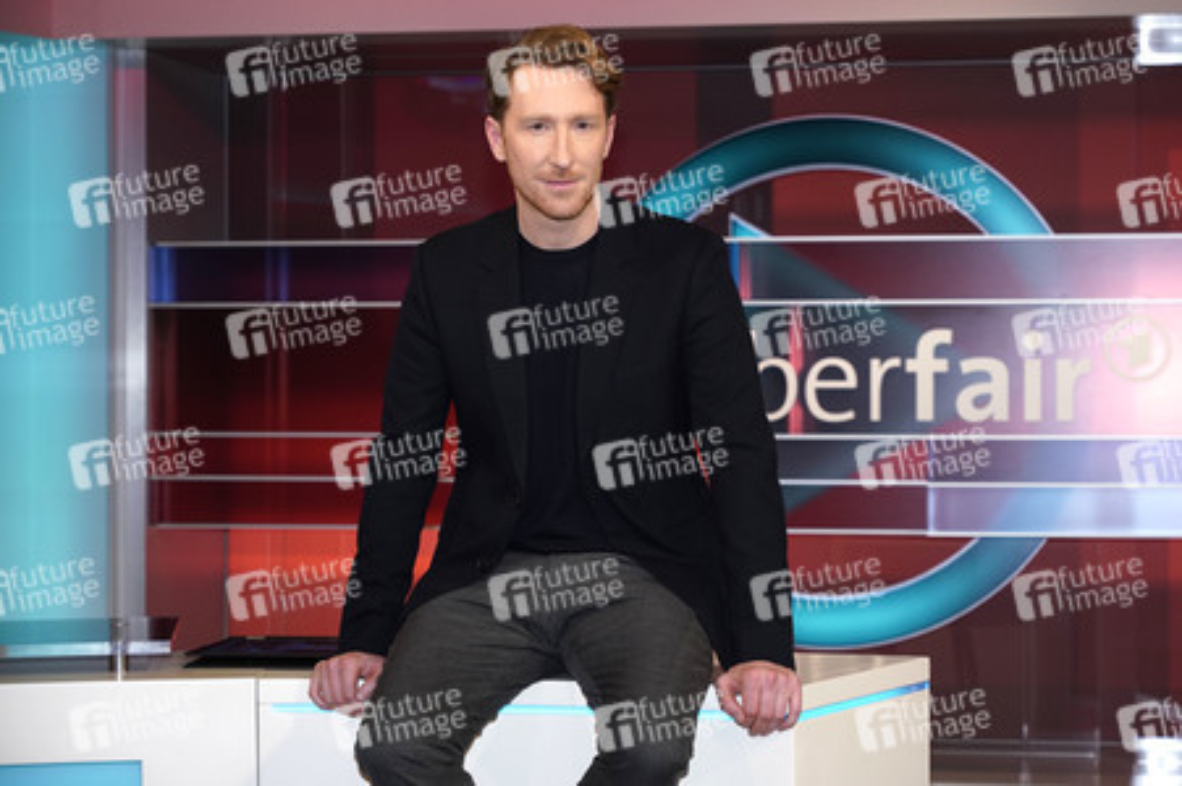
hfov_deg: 26.3
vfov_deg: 17.7
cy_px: 393
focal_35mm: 77
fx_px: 2526
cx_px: 591
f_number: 5.6
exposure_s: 1/125
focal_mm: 77
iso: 1600
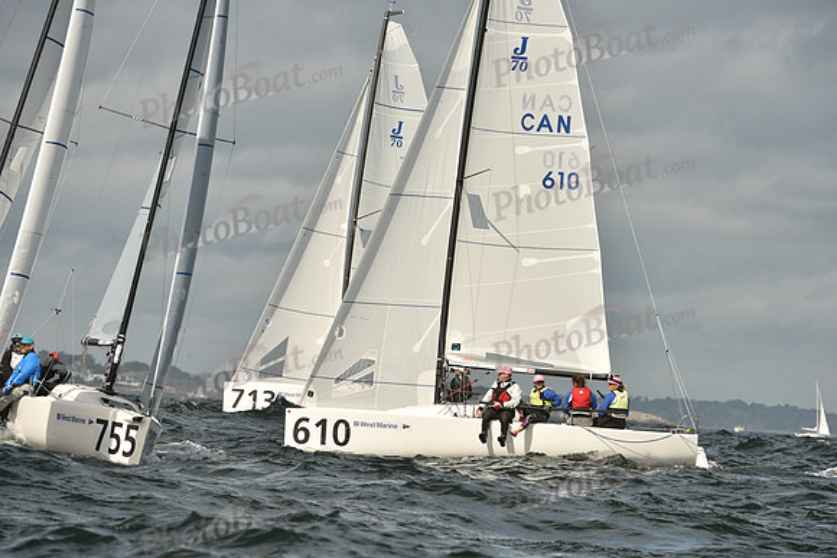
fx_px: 7209
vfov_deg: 4.4
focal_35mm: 310
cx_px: 418
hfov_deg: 6.6
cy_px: 279
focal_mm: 310
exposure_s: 1/1250
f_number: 10
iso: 320
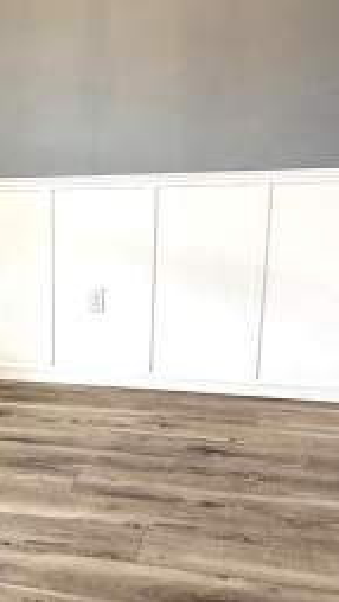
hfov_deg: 23.3
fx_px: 767
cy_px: 388
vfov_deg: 42.5
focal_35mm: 48
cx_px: -40
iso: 200
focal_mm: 2.22
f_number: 2.2
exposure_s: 1/120
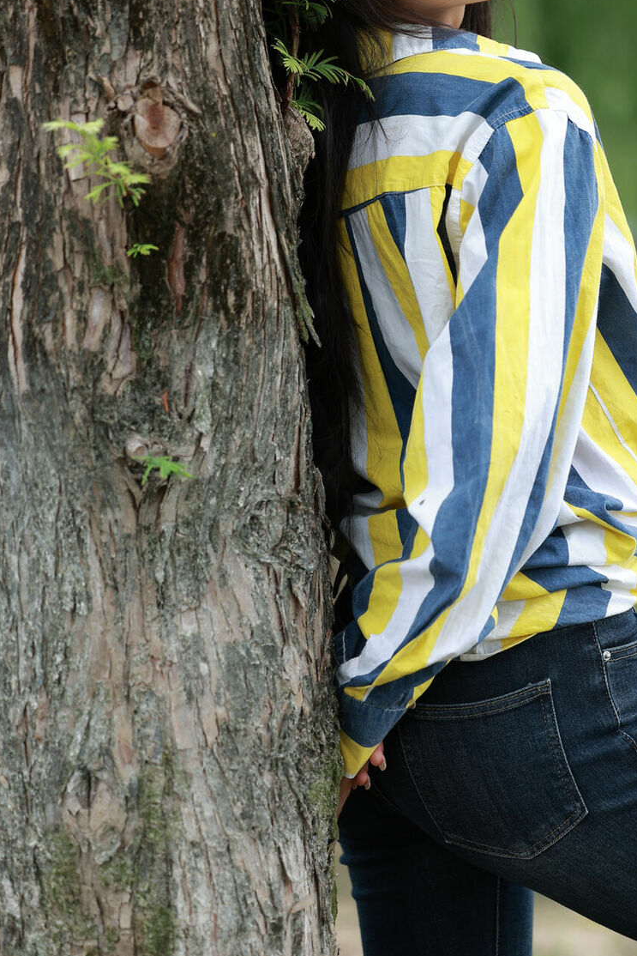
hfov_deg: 9.8
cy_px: 313
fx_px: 3714
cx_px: 448
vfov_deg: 14.6
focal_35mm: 140
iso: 100
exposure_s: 1/250
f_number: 2.8
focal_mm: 100
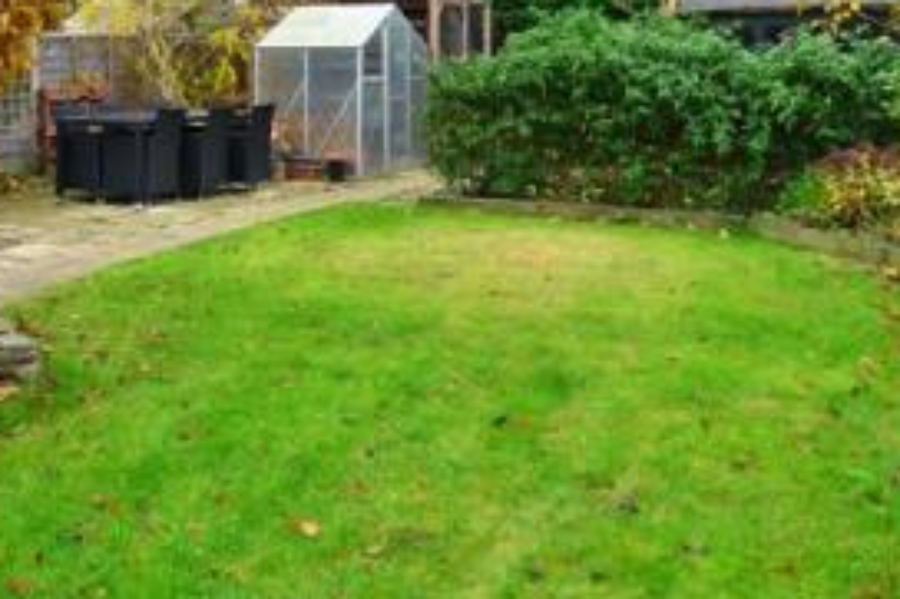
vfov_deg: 30.6
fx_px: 1039
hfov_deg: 45.4
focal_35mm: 42
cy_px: 51
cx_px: 242
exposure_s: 1/30
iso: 200
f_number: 10
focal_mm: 11.5
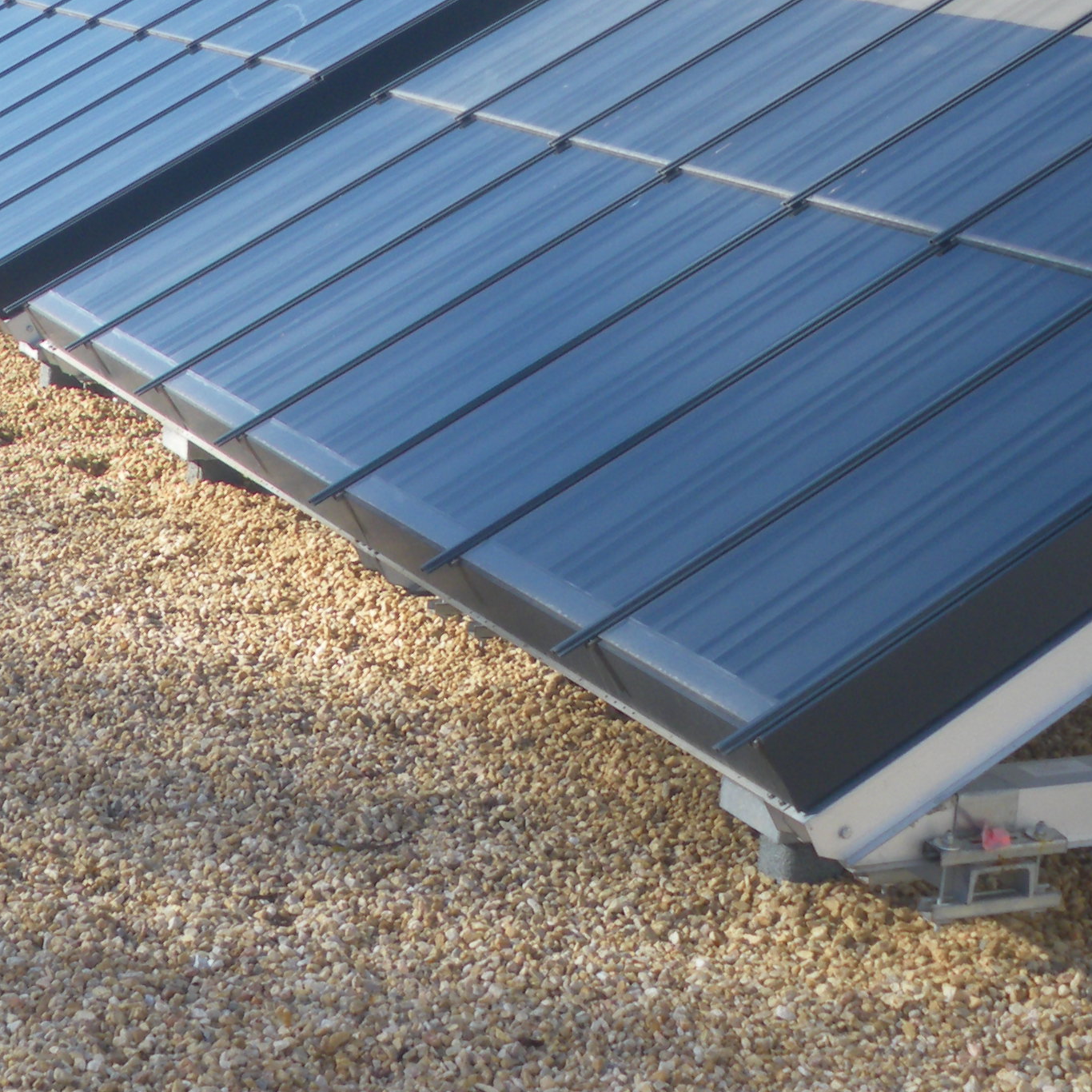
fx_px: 3034
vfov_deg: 20.2
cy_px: 209
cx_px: 422
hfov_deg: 20.4
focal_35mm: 85
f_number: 3.5
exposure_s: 1/500
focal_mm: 6.3
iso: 80
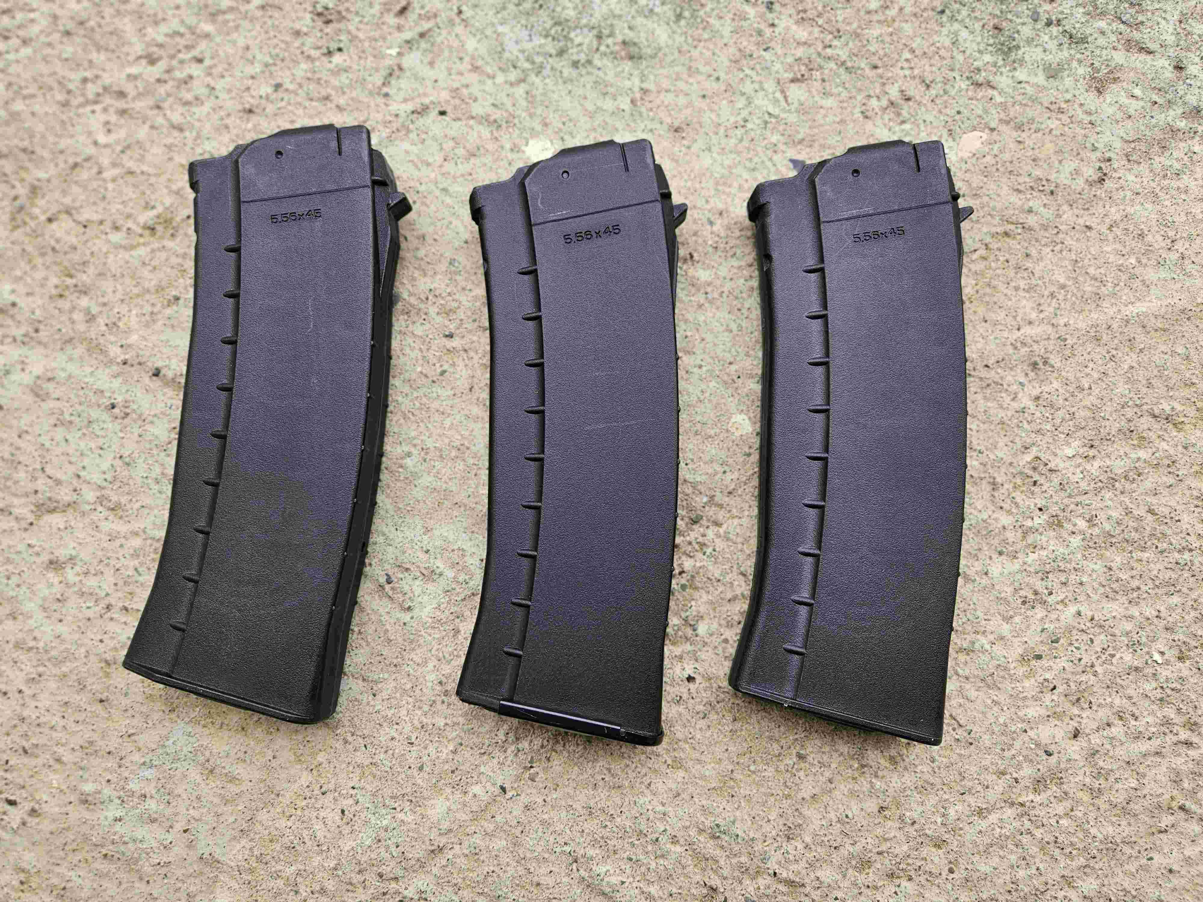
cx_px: 602
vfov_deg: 58.9
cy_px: 451
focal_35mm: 23
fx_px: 799
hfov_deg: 73.9
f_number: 1.8
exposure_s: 1/339
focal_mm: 5.4
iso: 25
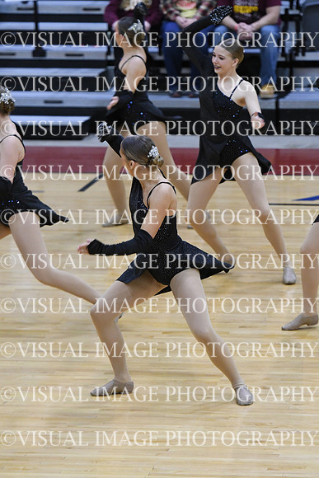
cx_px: 160
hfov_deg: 5.4
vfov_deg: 8.1
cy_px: 239
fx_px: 3387
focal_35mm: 255
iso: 4000
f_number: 3.5
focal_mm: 170
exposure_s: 1/400
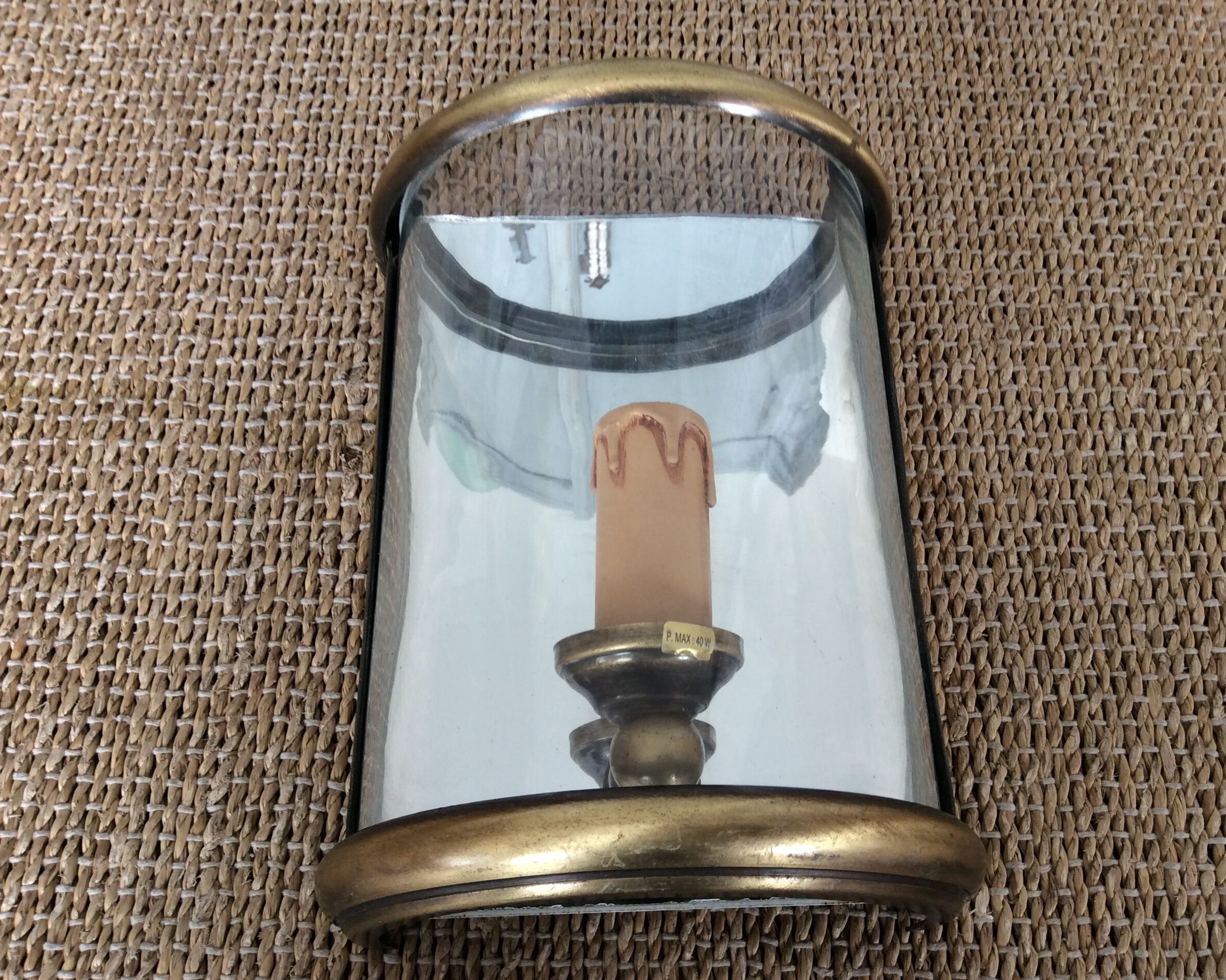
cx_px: 647
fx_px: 1234
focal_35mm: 34
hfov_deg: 52.8
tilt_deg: -64.9
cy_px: 485
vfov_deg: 43.4
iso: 40
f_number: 2.4
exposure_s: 1/25
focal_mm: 3.3
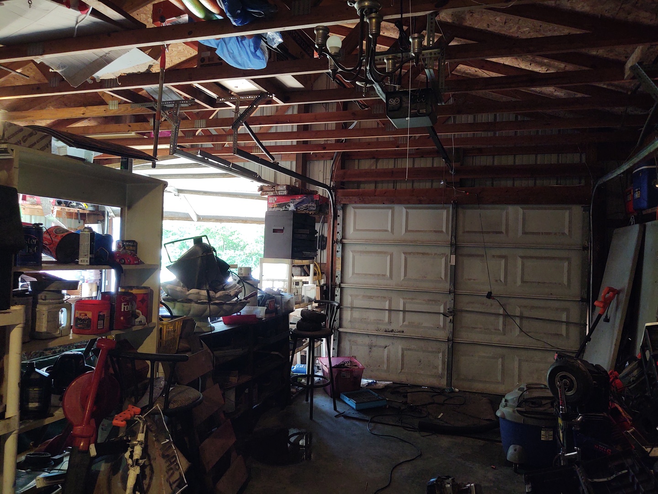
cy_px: 247
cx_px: 329
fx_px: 513
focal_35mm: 27
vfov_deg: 51.4
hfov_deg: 65.3
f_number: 1.7
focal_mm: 4.75
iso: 225
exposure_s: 1/50
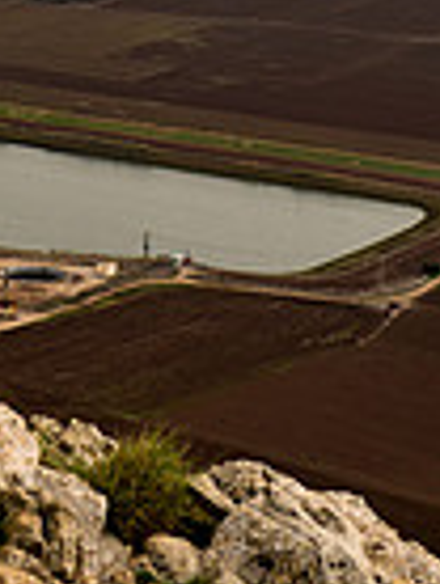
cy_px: -355
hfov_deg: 7.6
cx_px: -89
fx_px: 3278
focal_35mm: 194
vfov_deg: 9.8
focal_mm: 62
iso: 100
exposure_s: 1/640
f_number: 3.5
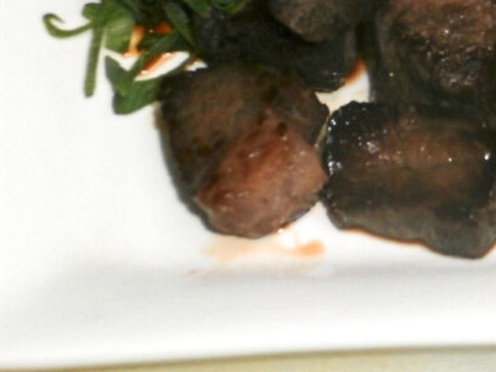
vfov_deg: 11.3
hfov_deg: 15.0
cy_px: 20
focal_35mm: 130
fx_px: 1862
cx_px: 469
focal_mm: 12.1
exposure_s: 1/40
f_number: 4.7
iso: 200
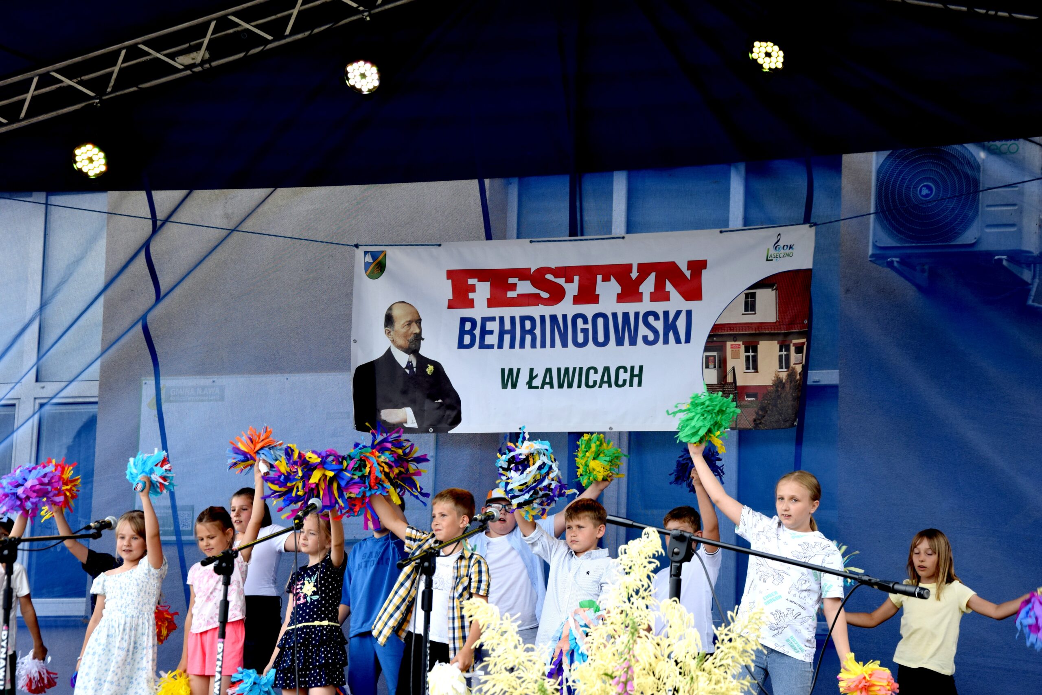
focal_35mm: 87
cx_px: 521
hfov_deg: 23.4
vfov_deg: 15.7
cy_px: 348
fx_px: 2518
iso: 400
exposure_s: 1/320
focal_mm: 58
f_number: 5
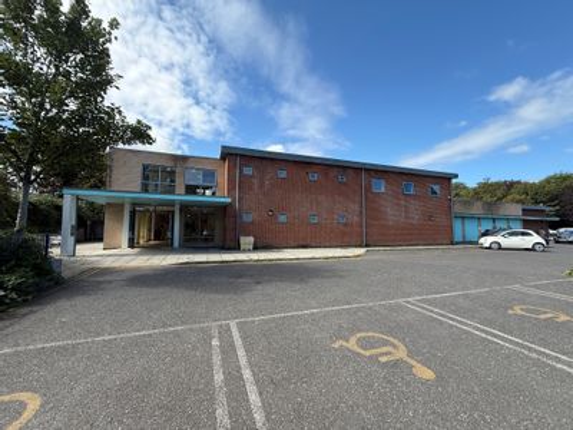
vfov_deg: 85.7
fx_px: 232
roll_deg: -0.5
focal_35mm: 14
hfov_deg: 102.1
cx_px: 286
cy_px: 215
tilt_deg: +4.8
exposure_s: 1/1235
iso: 64
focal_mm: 2.22
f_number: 2.2
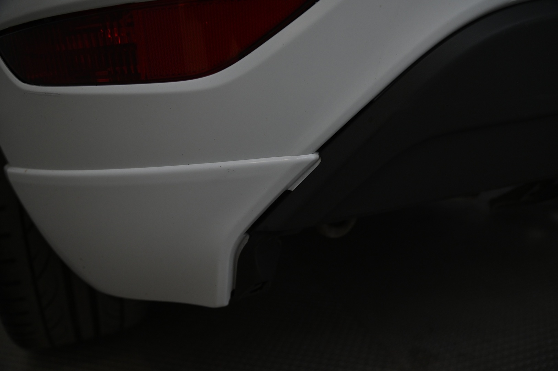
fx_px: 496
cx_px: 279
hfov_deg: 58.8
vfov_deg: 41.1
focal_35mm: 32
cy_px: 186
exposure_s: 1/500
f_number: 4
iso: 2000
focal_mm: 32
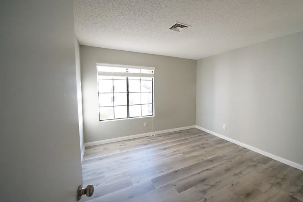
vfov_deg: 77.3
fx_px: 126
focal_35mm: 15
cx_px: 172
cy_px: 99
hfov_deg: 99.8
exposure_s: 1/250
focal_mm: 12
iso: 8000
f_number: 6.3
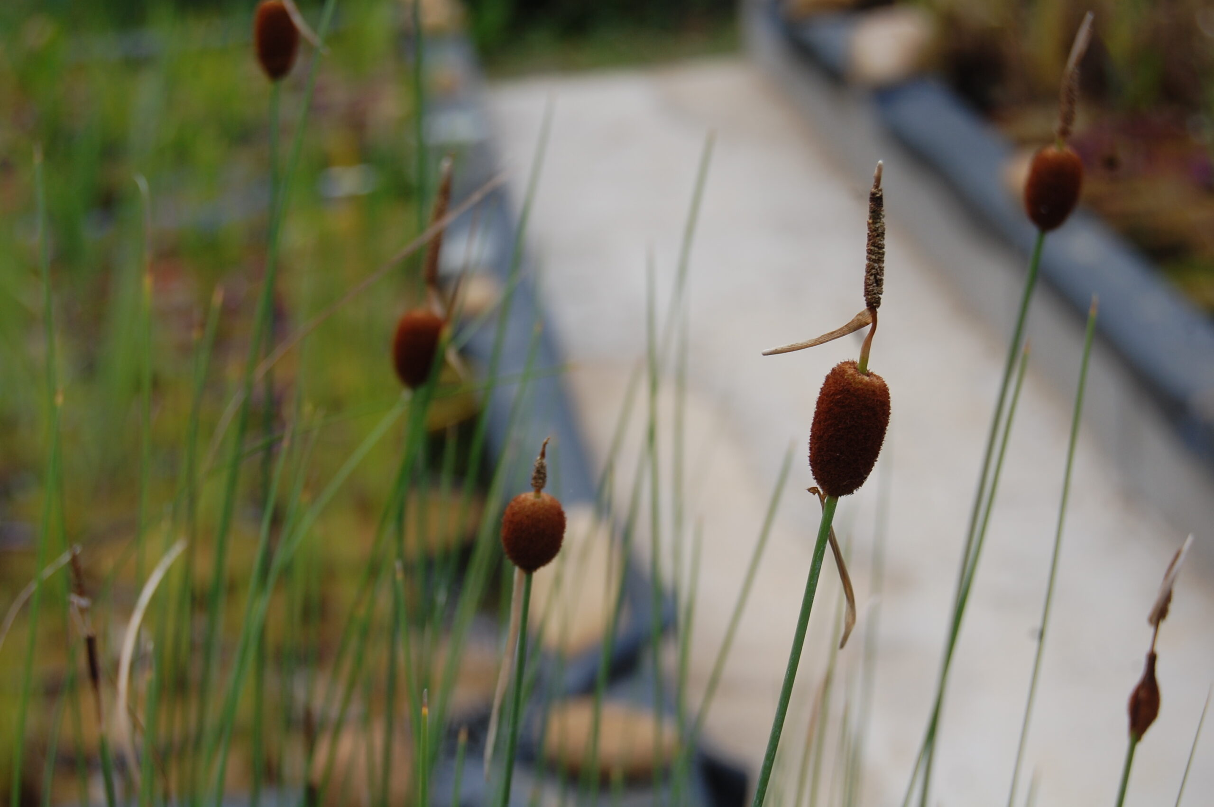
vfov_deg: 16.5
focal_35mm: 82
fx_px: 2780
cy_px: 404
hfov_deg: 24.6
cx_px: 607
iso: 200
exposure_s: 1/250
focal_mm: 55
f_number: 8
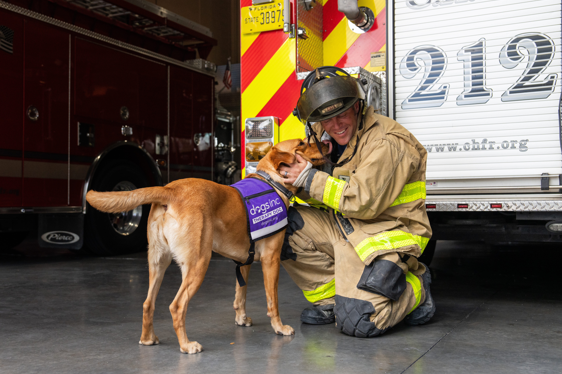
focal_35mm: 42
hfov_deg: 46.2
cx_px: 237
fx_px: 656
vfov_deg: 31.9
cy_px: 185
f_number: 4
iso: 1250
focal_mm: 35
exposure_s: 1/1000
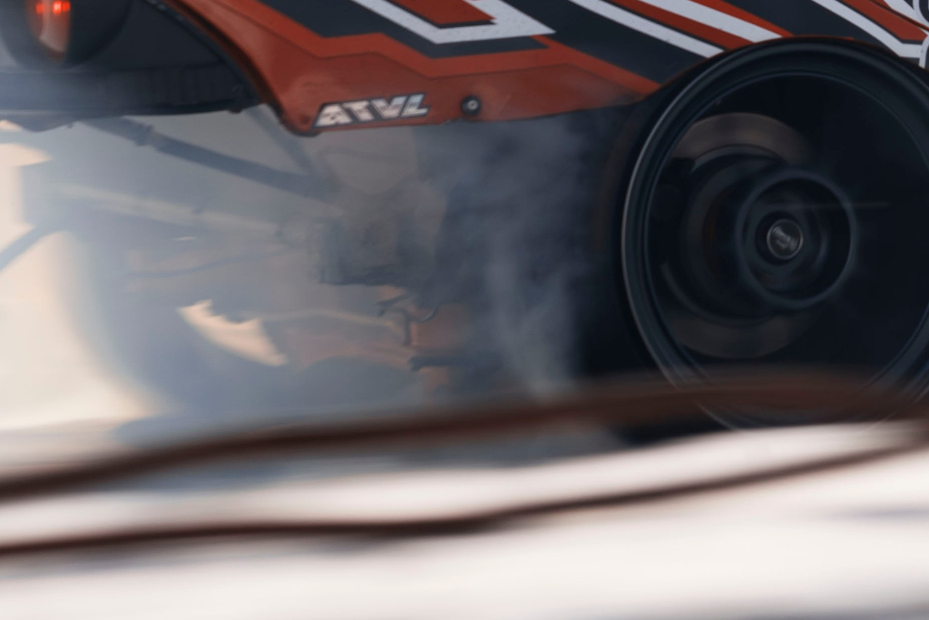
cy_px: 88
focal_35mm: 318
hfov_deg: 6.5
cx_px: 941
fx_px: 8207
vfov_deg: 4.3
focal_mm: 100
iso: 100
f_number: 10
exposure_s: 1/125
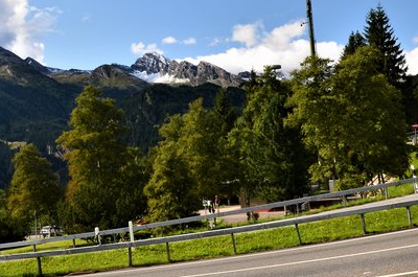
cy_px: 65
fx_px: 626
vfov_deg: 24.6
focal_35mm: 54
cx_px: 214
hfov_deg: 36.9
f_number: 10
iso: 320
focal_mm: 18
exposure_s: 1/200
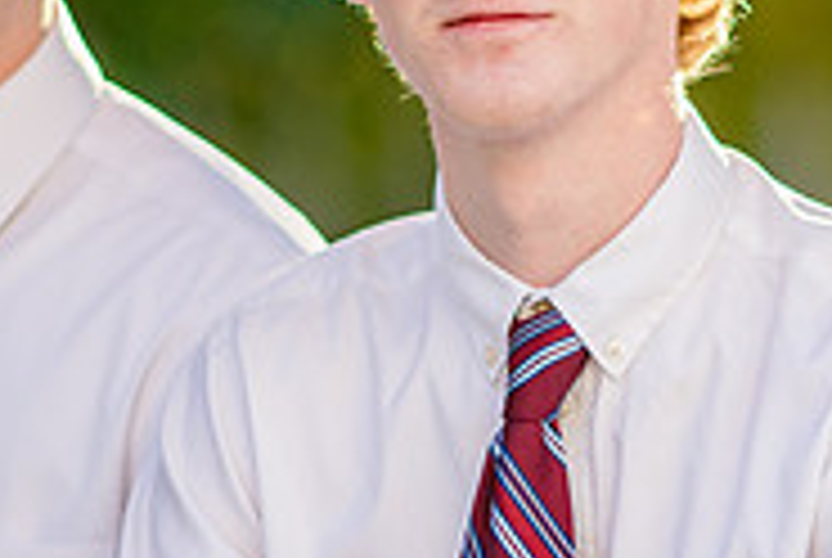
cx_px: 695
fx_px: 8148
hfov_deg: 5.8
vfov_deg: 3.9
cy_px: 27
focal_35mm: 352
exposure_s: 1/500
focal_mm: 105
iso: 200
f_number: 2
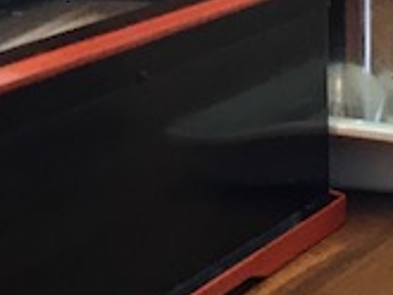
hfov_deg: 11.5
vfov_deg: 8.6
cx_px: 355
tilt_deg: -5.6
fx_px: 1931
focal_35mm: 170
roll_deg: +0.7
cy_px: -114
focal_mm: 3.99
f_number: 1.8
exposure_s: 1/30
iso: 40
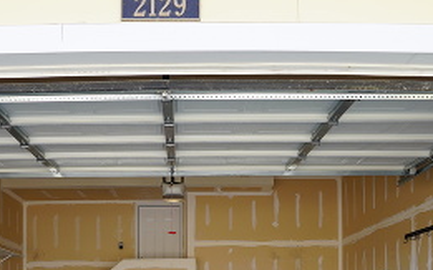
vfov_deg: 28.5
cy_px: 310
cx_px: 176
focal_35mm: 40
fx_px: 472
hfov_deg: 49.0
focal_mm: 16
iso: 100
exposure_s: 1/80
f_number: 4.5
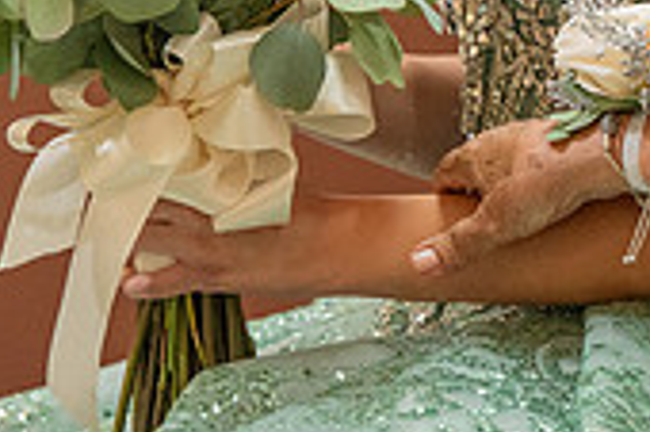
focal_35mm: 513
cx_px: 612
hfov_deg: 4.0
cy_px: -216
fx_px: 9253
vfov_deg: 2.7
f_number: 2.8
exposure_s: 1/200
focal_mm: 150
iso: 1600
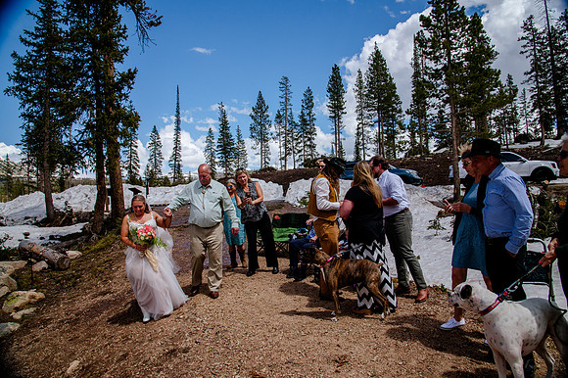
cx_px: 284
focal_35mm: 24
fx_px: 378
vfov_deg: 53.1
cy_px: 189
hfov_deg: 73.8
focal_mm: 24
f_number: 8
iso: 200
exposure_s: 1/800
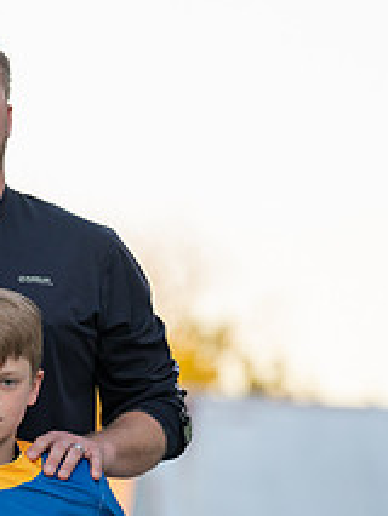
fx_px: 5345
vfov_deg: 5.5
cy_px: 406
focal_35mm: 358
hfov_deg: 4.1
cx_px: -44
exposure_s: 1/320
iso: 500
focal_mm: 134
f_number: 2.8
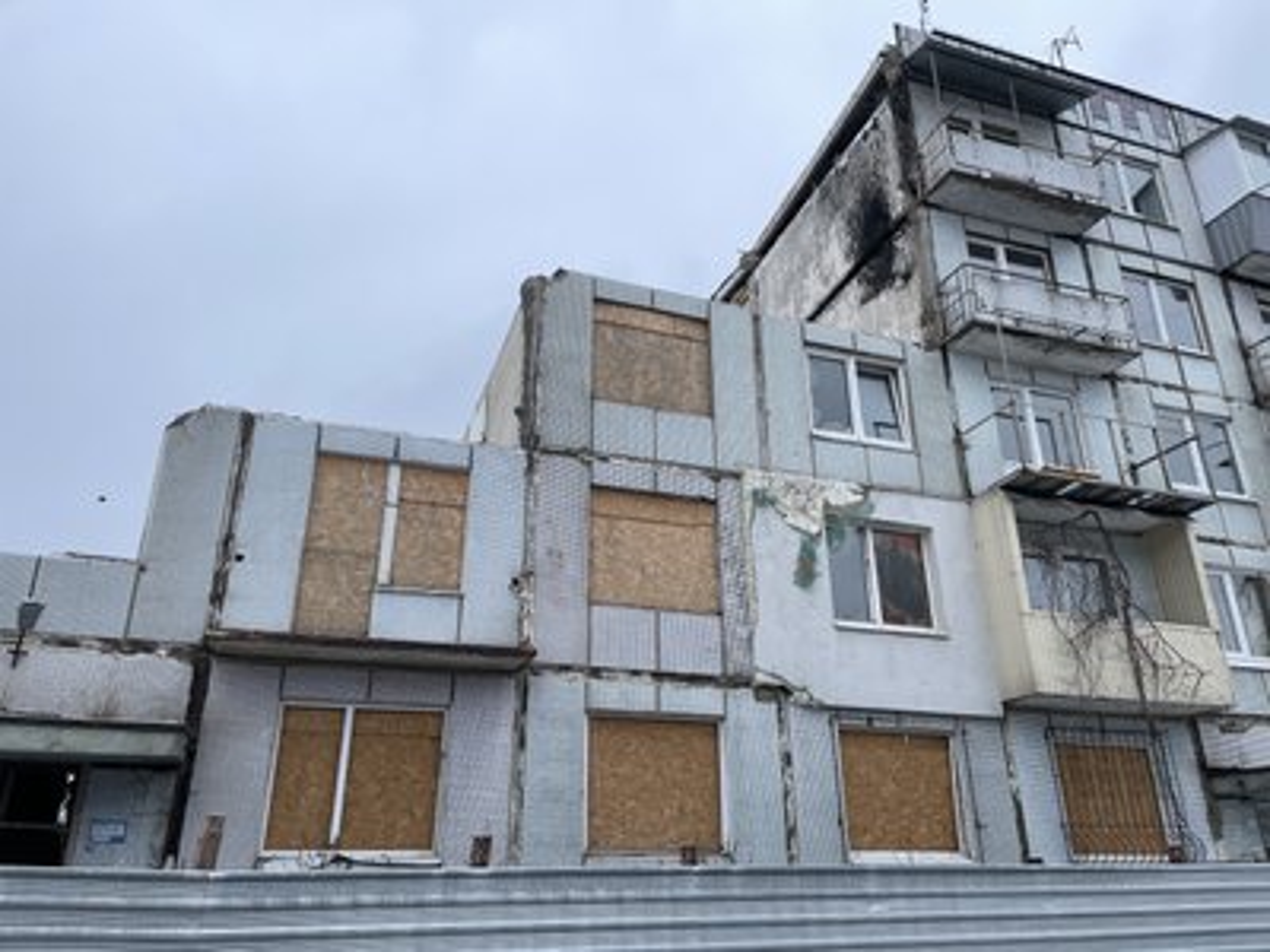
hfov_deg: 67.3
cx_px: 635
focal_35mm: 26
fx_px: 954
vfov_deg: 53.1
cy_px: 476
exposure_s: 1/910
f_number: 1.6
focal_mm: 4.2
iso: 32
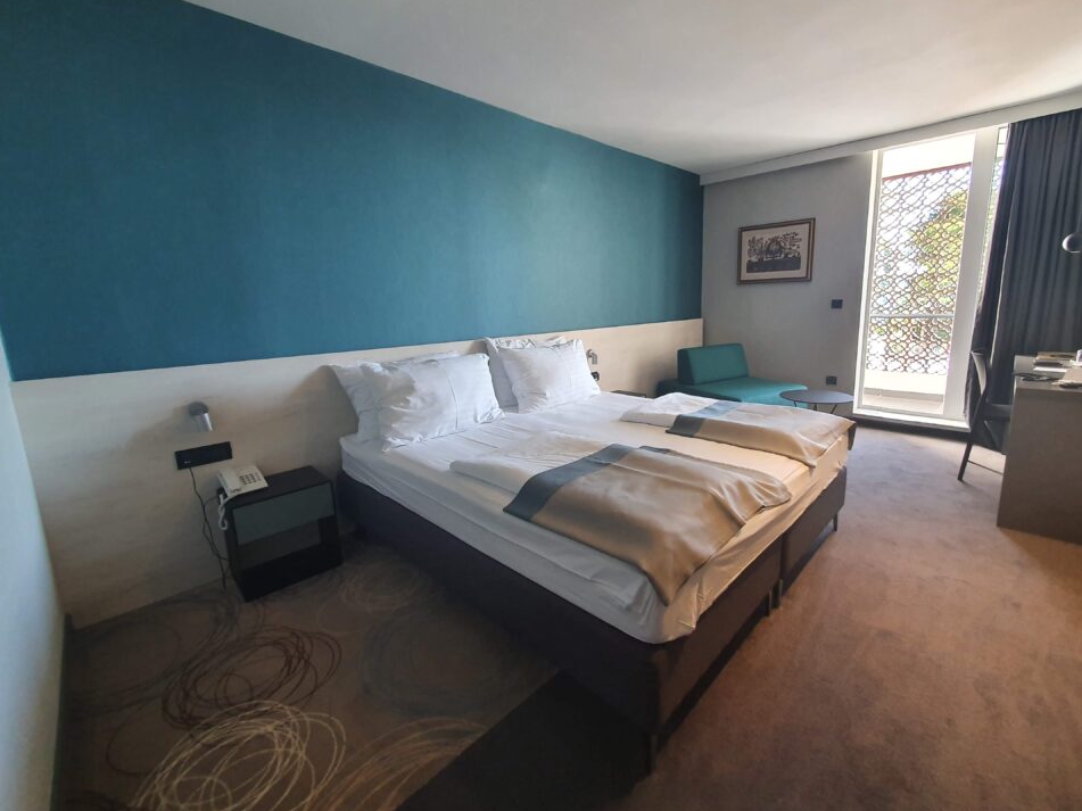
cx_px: 573
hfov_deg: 101.9
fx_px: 438
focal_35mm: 14
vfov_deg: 85.5
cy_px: 378
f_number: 2.2
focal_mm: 1.8
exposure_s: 1/50
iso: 200
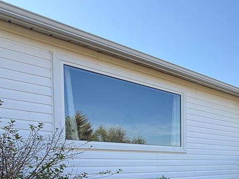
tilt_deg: -3.1
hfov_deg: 49.9
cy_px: 170
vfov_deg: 40.9
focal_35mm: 31
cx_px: 227
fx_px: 214
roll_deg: -1.2
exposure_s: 1/602
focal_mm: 2.22
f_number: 2.2
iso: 50
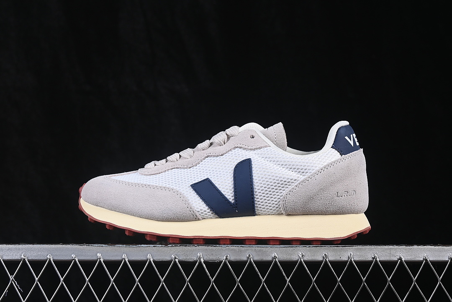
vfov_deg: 18.2
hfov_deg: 27.0
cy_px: 151
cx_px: 226
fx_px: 942
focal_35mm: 75
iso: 160
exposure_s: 1/80
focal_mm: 50
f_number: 8
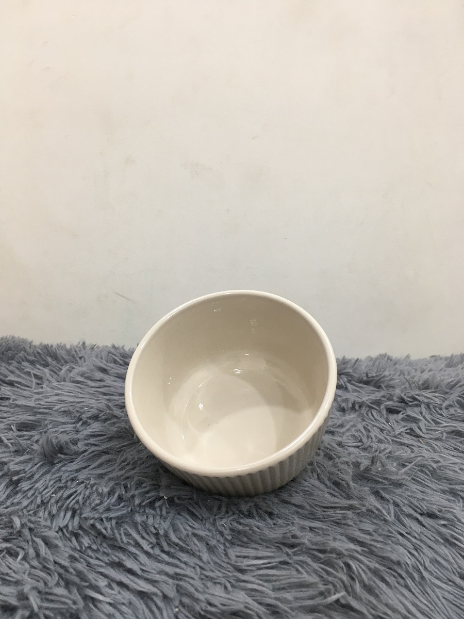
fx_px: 518
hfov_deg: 48.2
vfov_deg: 61.7
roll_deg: -1.6
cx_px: 232
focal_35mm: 29
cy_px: 310
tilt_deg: -10.7
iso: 80
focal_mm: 4.15
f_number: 2.2
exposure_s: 1/33
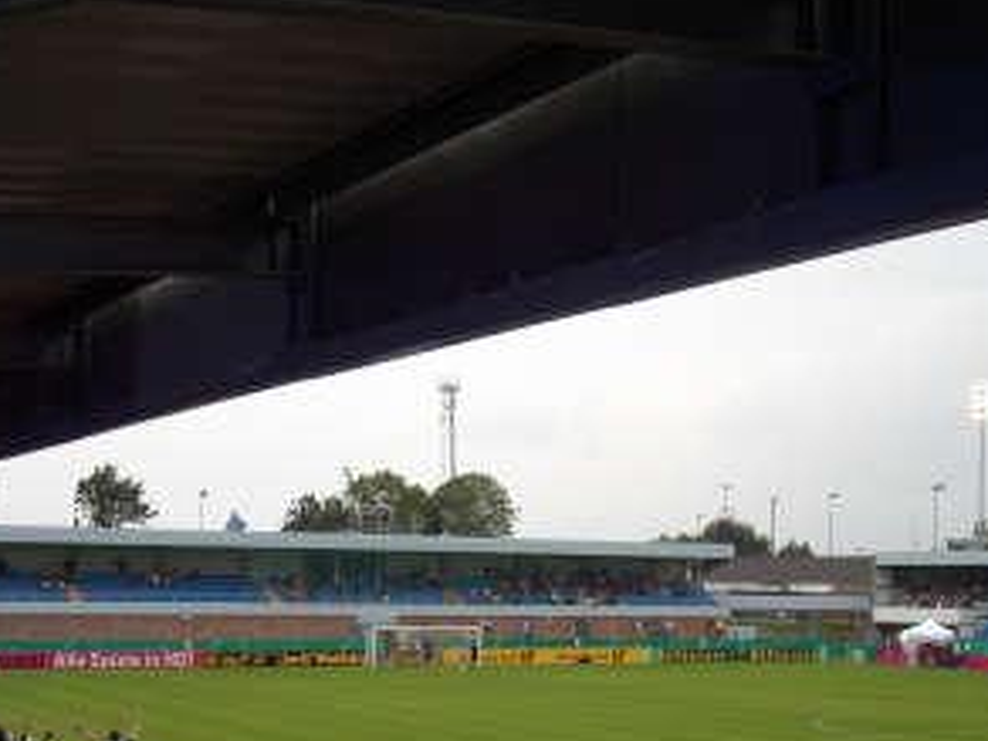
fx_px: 1713
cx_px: 423
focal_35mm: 60
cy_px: 607
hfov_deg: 32.1
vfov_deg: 24.0
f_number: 2.8
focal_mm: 5.7
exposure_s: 1/218
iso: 64
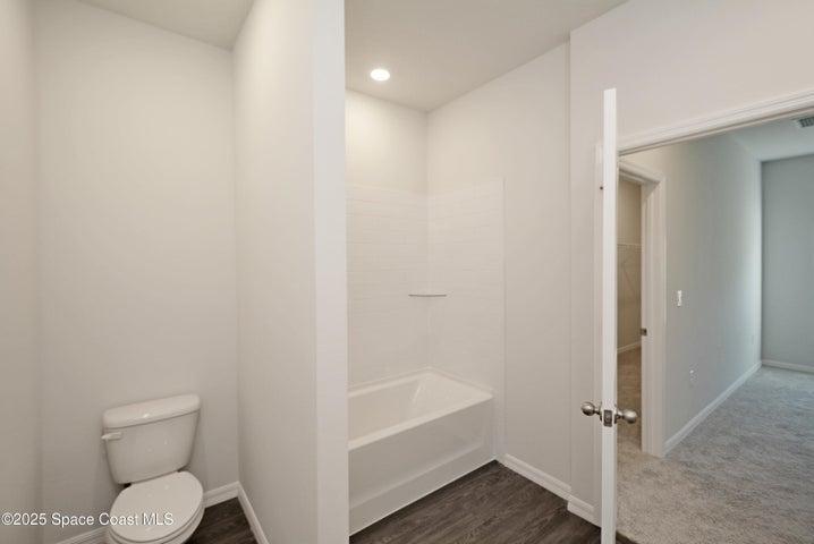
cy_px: 272
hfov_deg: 100.3
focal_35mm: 15
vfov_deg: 77.4
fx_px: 339
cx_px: 407
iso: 280
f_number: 4
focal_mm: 10
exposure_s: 1/60
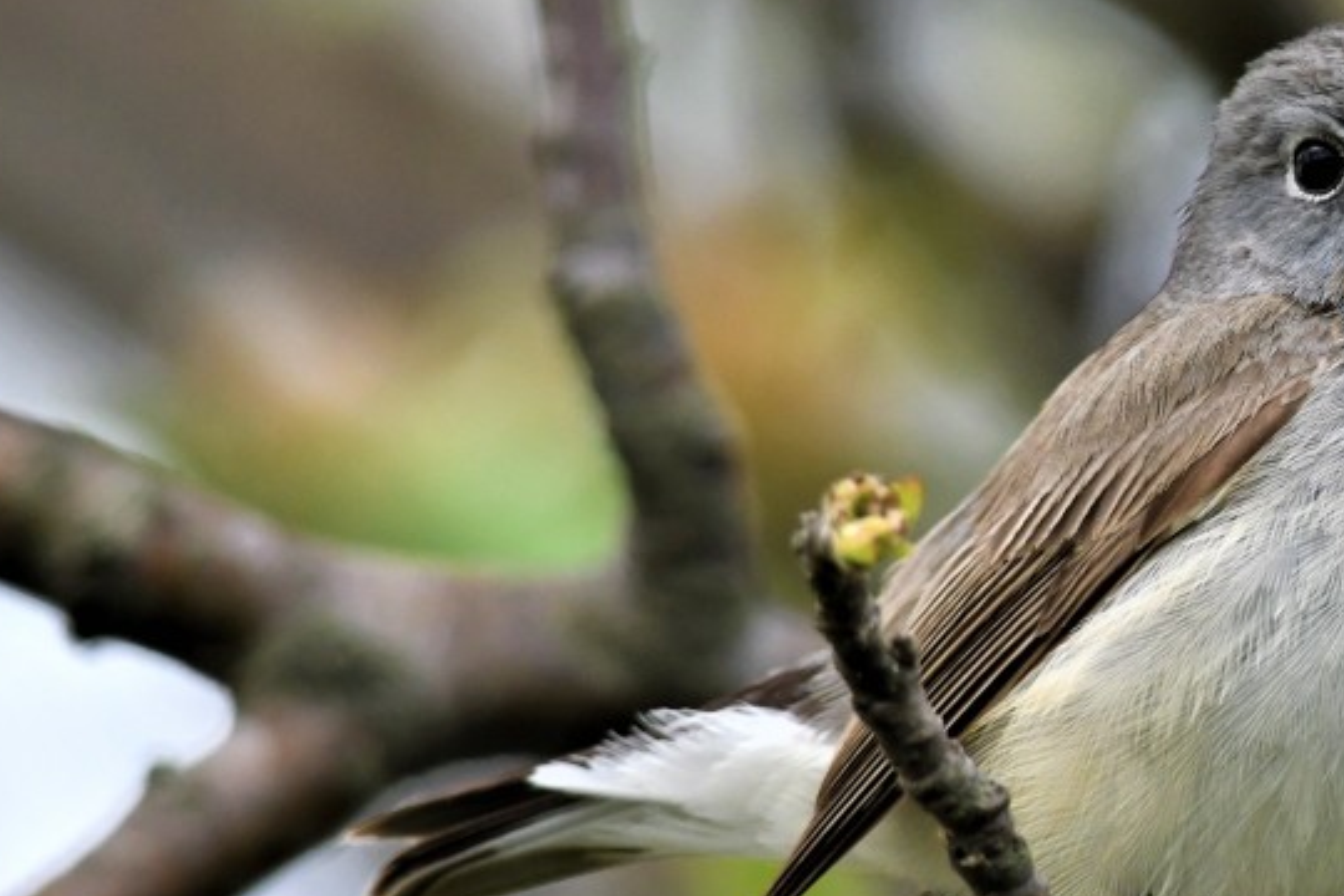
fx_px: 45730
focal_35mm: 1225
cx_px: 1230
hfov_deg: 1.7
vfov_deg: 1.1
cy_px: 448
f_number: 7.1
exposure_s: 1/640
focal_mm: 420
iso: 800
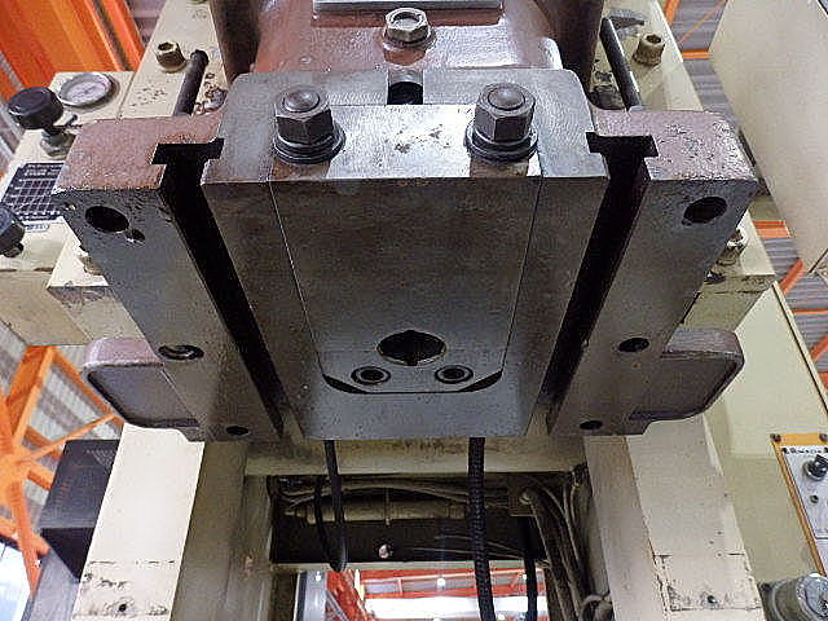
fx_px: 598
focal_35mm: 25
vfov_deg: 54.9
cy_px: 310
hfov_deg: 69.4
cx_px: 414
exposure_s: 1/30
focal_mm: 4.5
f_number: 3
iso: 800
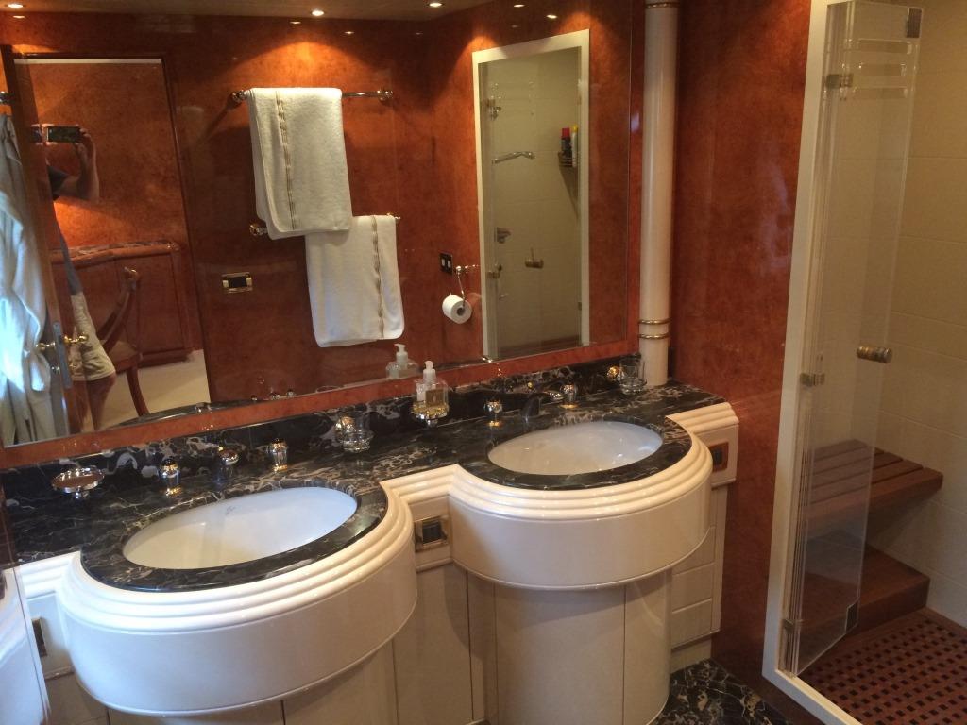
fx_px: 810
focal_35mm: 29
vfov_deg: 48.2
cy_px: 362
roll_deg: +1.1
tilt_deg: -16.4
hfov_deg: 61.7
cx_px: 484
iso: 250
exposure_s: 1/33
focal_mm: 4.15
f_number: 2.2
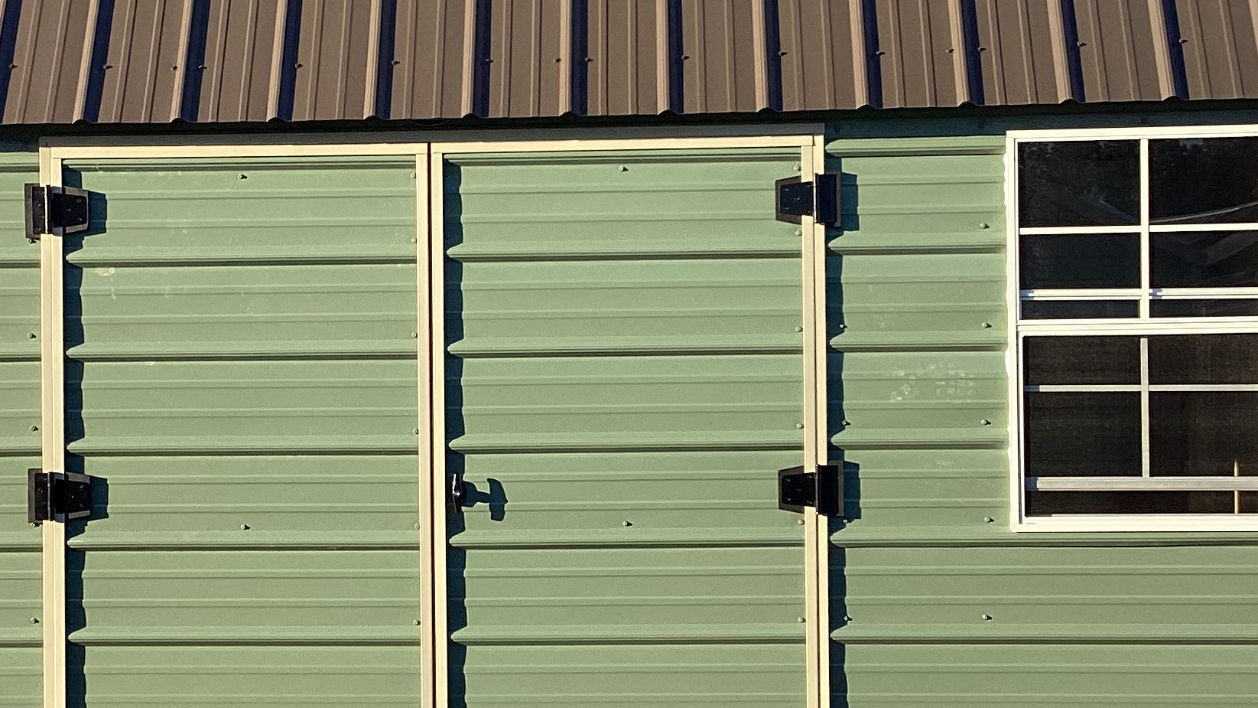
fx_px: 2235
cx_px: 492
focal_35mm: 67
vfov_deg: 18.0
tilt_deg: -0.4
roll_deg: -0.2
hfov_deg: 31.3
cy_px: 364
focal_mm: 3.3
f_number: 2.4
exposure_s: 1/547
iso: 25
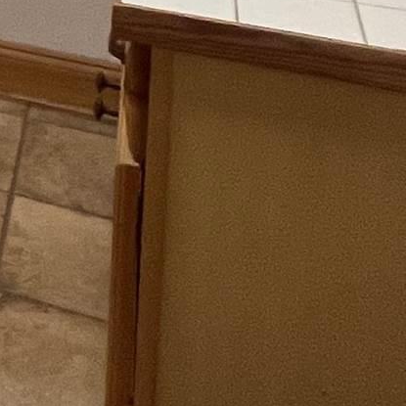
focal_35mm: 85
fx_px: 1128
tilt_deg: -12.1
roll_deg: +5.1
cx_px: -737
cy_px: -342
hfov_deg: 12.2
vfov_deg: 16.7
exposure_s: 1/120
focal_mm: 1.57
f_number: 1.8
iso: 160
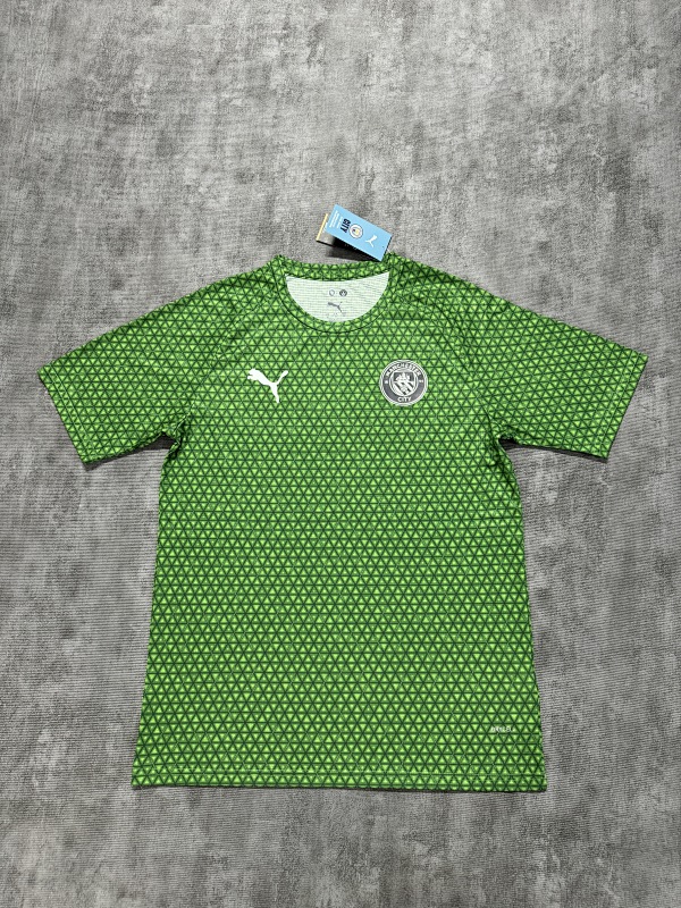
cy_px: 454
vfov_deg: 71.6
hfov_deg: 56.8
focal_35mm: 24
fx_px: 630
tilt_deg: -78.1
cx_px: 340
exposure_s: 1/50
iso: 250
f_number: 1.78
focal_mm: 6.76
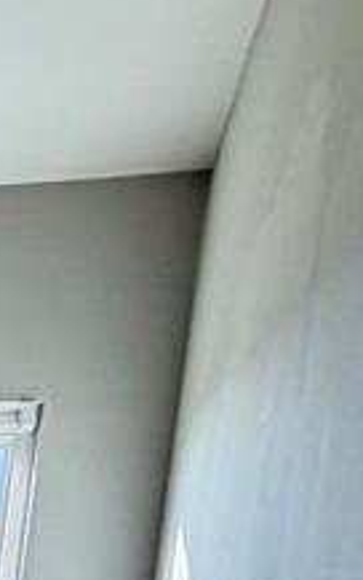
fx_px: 1659
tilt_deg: -2.2
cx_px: -918
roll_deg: -6.3
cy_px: 919
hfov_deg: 8.7
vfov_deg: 17.4
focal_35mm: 105
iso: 50
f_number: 2.2
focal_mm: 2.22
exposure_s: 1/122
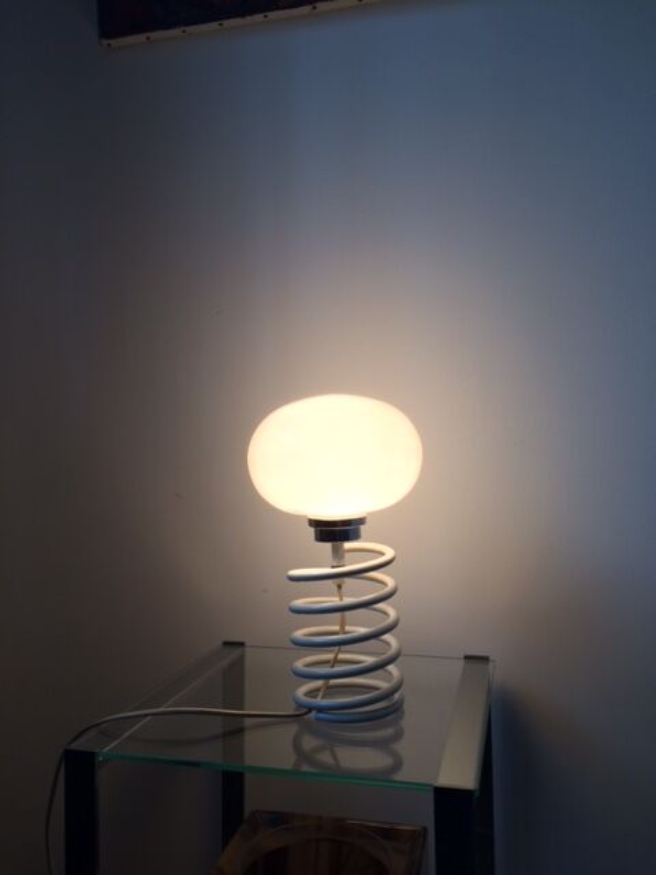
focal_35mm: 29
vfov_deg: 61.7
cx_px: 328
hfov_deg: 48.2
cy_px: 438
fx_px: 733
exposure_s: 1/50
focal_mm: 4.15
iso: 40
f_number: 2.2
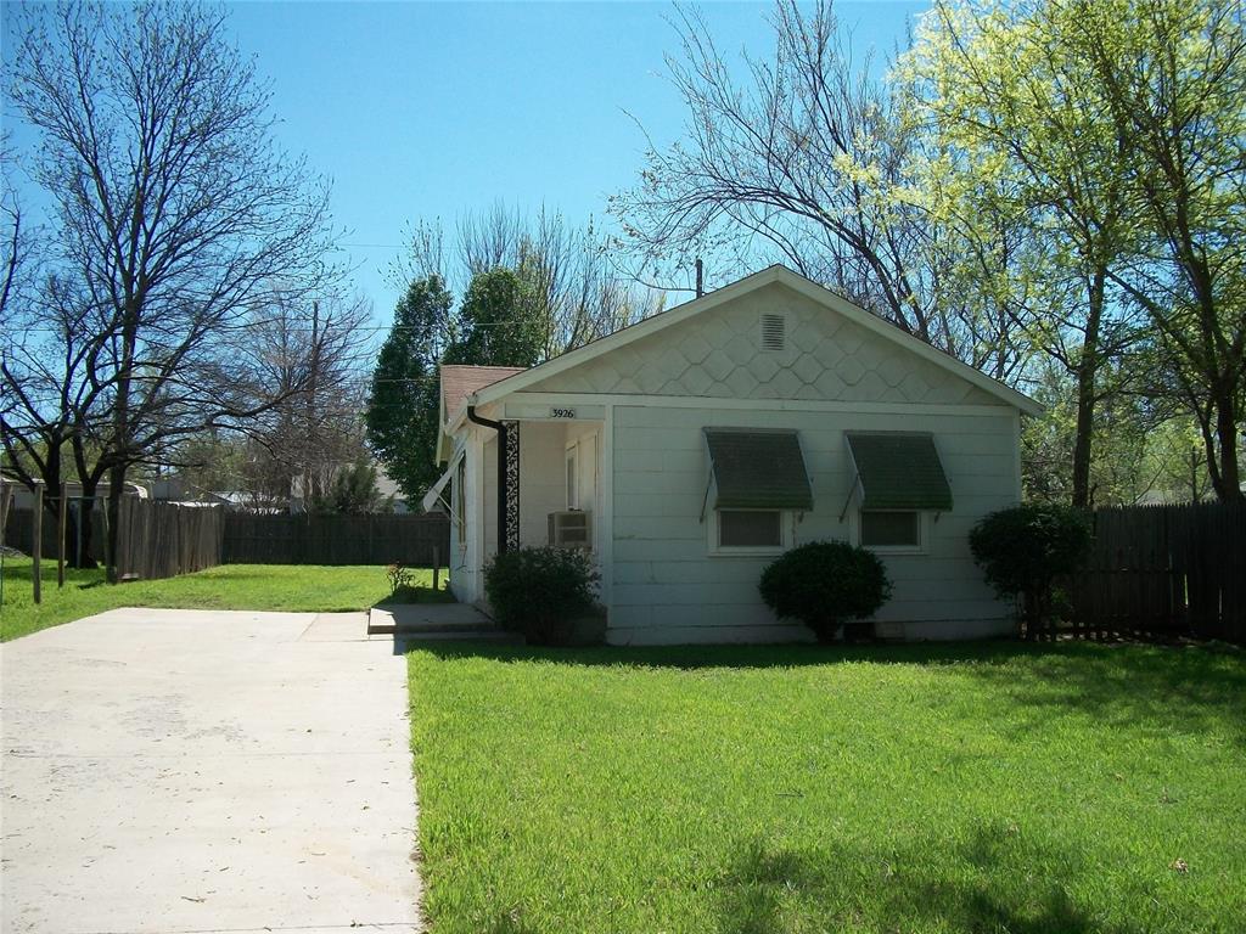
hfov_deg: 56.8
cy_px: 467
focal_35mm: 32
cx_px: 623
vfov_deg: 44.2
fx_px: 1152
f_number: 5.5
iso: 80
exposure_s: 1/400
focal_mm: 5.7
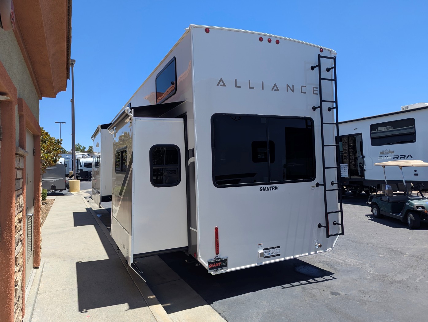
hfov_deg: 71.5
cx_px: 214
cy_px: 161
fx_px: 297
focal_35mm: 24
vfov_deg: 56.9
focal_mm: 6.81
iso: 42
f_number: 1.85
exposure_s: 1/1529
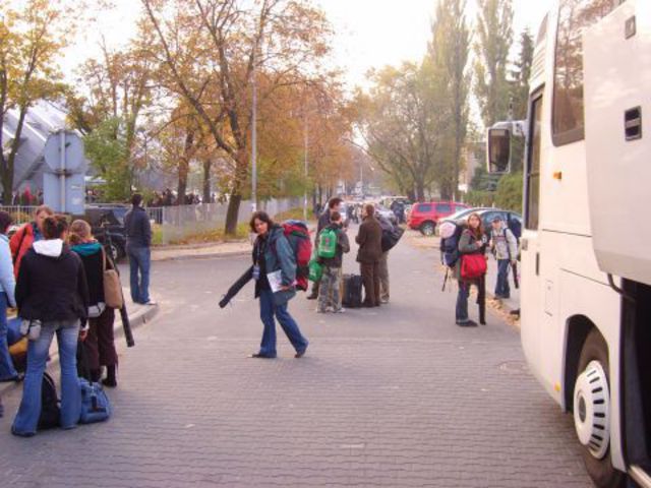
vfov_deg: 33.6
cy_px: 244
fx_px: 809
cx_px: 326
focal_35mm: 43
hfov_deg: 43.9
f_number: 3
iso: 50
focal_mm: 7.2
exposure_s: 1/60
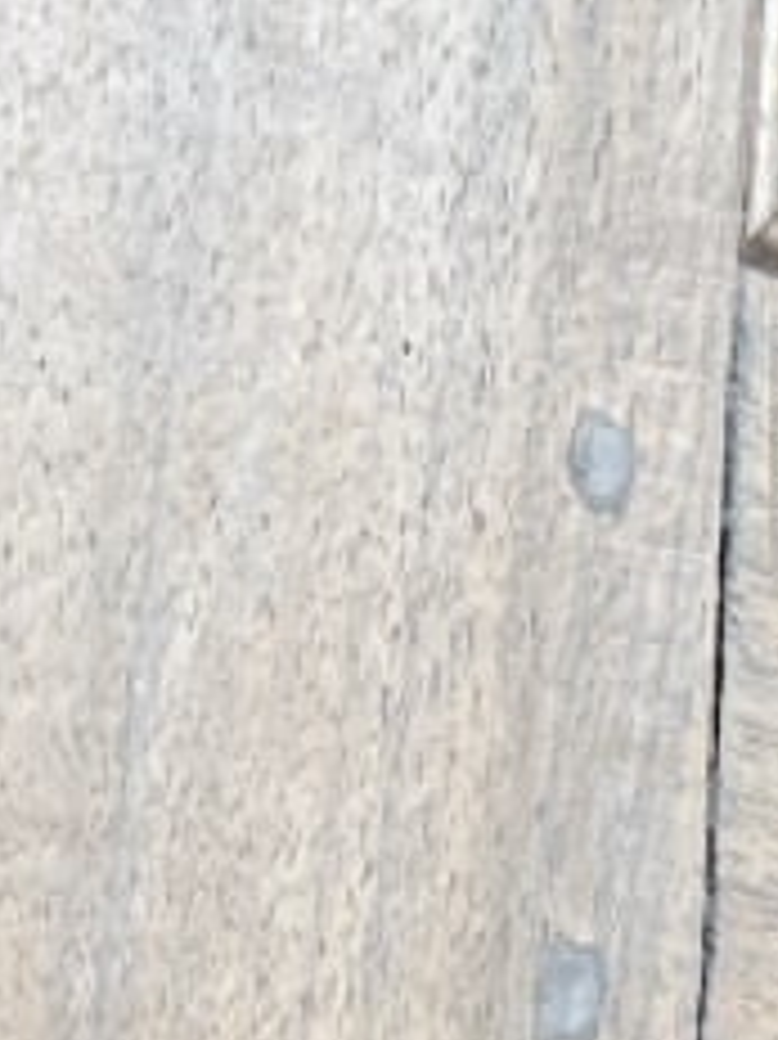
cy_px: 2229
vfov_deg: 11.9
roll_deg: -1.9
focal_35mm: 144
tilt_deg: -10.1
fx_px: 4319
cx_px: -126
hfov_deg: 10.2
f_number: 1.6
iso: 125
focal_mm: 5.1
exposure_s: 1/100
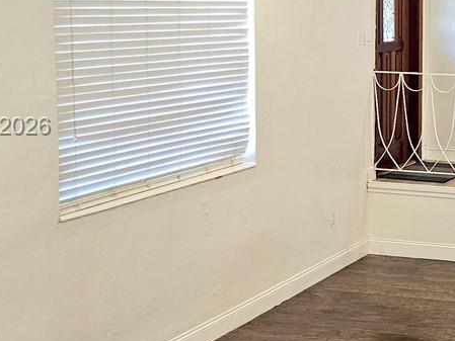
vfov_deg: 18.0
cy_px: 127
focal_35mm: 82
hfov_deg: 22.0
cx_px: 545
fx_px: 1078
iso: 250
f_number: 1.8
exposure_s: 1/120
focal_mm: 5.4
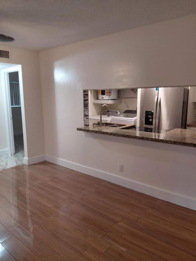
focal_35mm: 25
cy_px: 130
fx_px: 189
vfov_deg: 69.4
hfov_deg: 54.9
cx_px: 98
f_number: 1.8
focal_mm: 4.69
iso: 320
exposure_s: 1/60
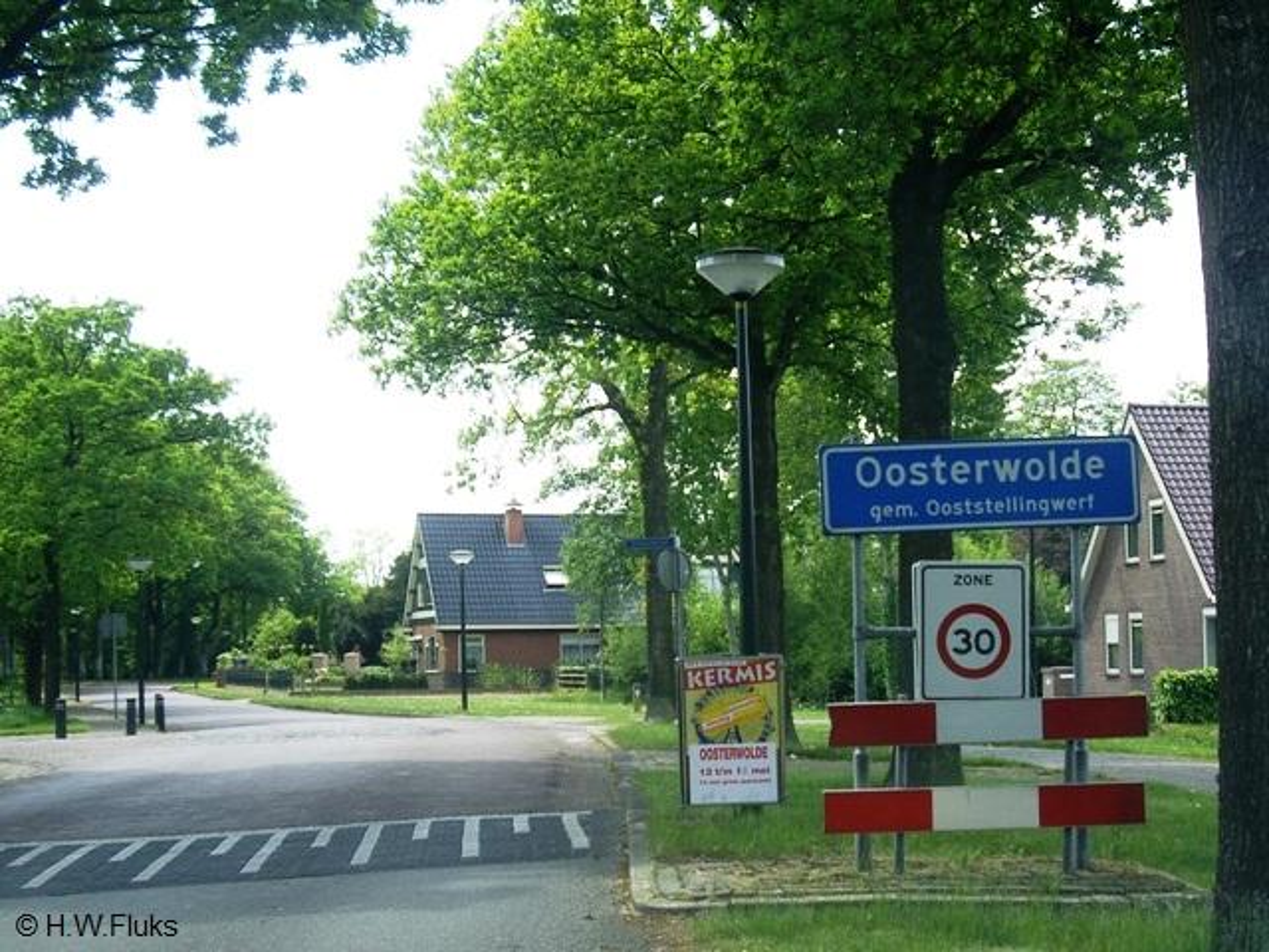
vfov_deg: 37.7
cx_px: 634
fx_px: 1393
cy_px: 476
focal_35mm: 38
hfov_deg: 49.0
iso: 64
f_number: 2.8
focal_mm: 7.9
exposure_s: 1/320
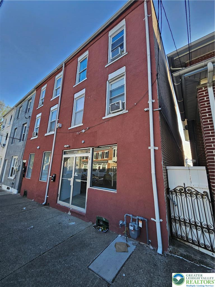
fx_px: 108
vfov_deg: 106.2
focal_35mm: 13
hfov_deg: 89.9
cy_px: 144
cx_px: 108
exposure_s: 1/222
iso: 32
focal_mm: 1.74
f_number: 2.2
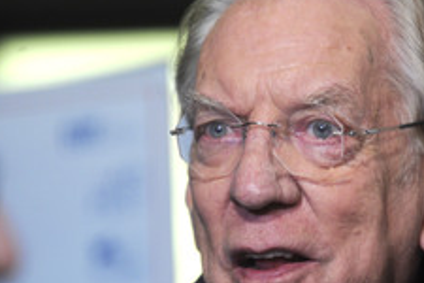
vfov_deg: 3.7
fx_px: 4357
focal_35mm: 370
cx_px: 277
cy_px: 211
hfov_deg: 5.6
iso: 1600
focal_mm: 185
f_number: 4.5
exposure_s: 1/250
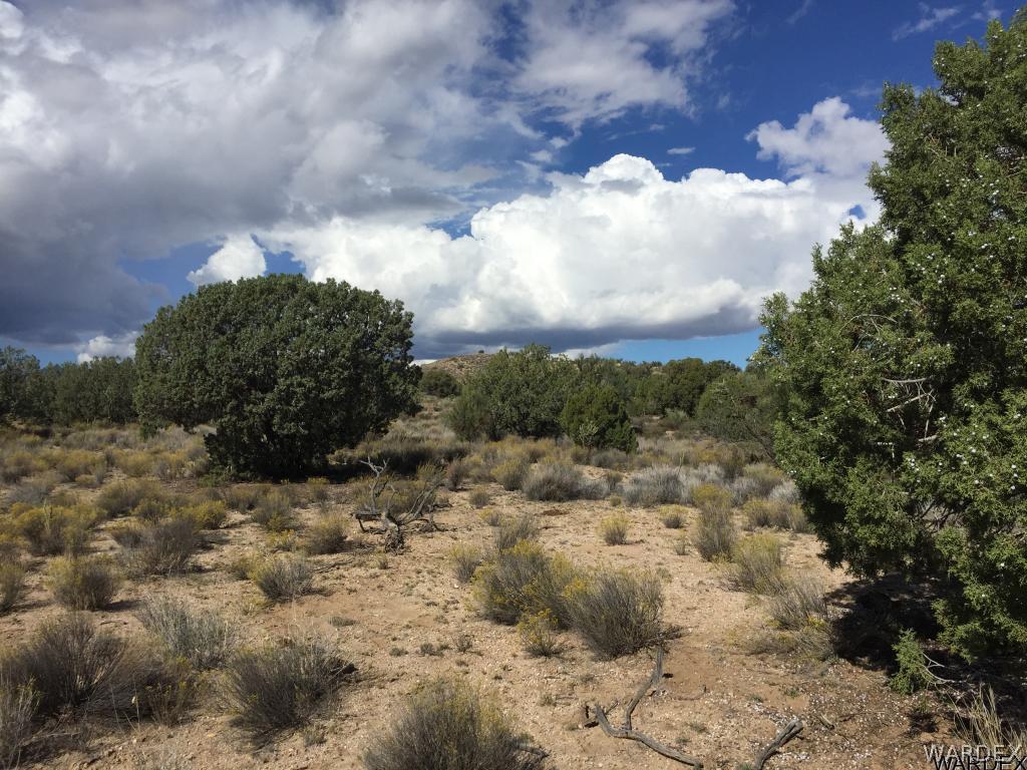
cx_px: 514
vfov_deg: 48.2
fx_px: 860
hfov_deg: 61.7
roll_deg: +0.2
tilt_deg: +2.4
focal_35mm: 29
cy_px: 385
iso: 32
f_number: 2.2
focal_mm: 4.15
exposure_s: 1/4405
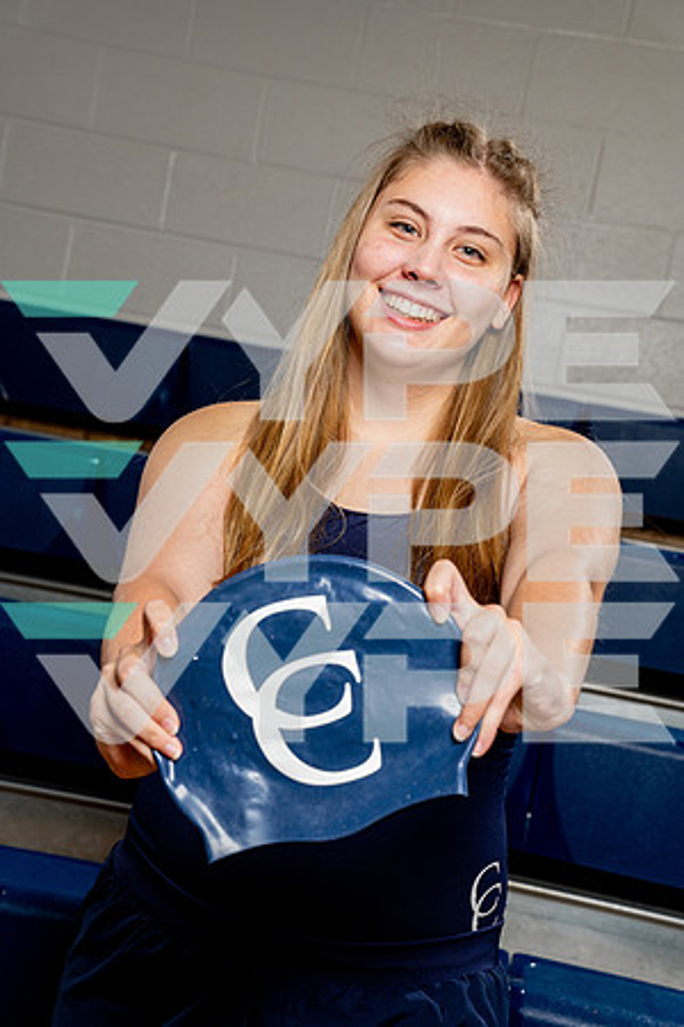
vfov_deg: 28.8
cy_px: 514
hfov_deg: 19.5
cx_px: 342
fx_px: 1995
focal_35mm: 70
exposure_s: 1/250
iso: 320
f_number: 8
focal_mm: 70
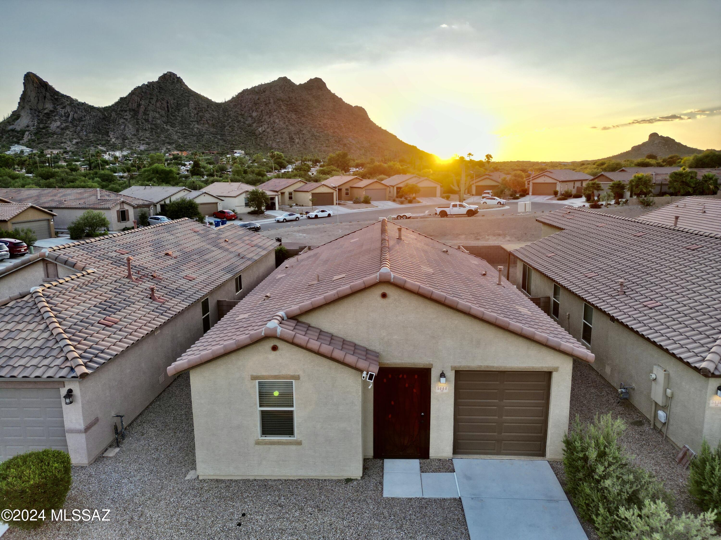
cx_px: 360
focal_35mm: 24
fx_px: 500
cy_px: 270
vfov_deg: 56.8
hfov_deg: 71.6
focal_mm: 6.72
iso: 100
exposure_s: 1/640
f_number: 1.7
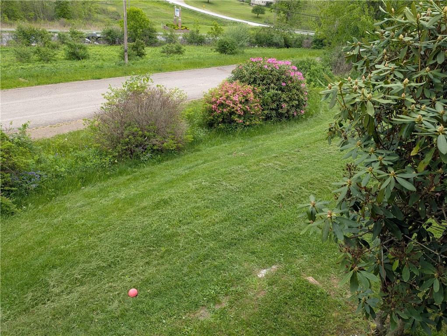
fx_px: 310
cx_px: 224
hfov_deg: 71.5
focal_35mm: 24
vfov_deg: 56.9
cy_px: 168
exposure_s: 1/316
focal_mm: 6.9
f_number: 1.68
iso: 25
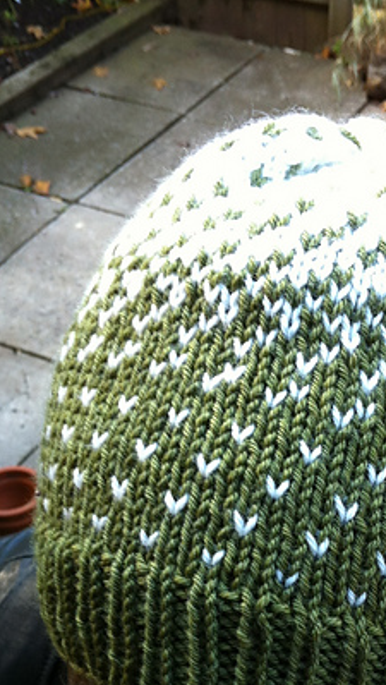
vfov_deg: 33.4
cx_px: 309
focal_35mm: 61
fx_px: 1108
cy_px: 544
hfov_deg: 19.6
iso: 80
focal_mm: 3.85
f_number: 2.8
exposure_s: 1/30
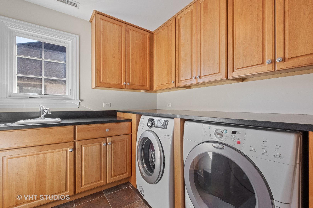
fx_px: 130
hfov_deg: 100.4
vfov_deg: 77.3
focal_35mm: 15
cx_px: 156
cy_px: 104
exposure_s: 1/6
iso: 800
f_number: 8
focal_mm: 10
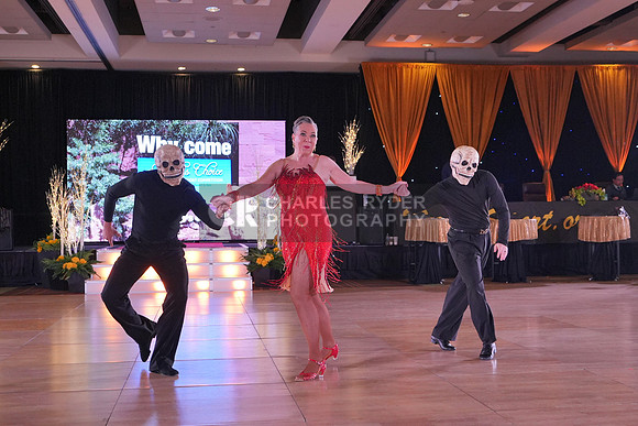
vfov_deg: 29.3
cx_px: 319
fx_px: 815
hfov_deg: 42.7
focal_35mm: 46
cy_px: 213
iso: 2000
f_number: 4
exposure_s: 1/400
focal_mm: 31
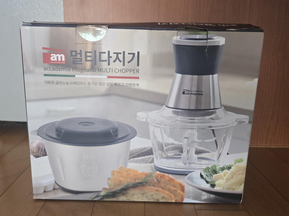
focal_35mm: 23
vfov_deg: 58.8
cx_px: 144
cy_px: 108
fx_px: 192
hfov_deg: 73.9
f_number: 1.8
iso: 200
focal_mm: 5.4
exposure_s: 1/120
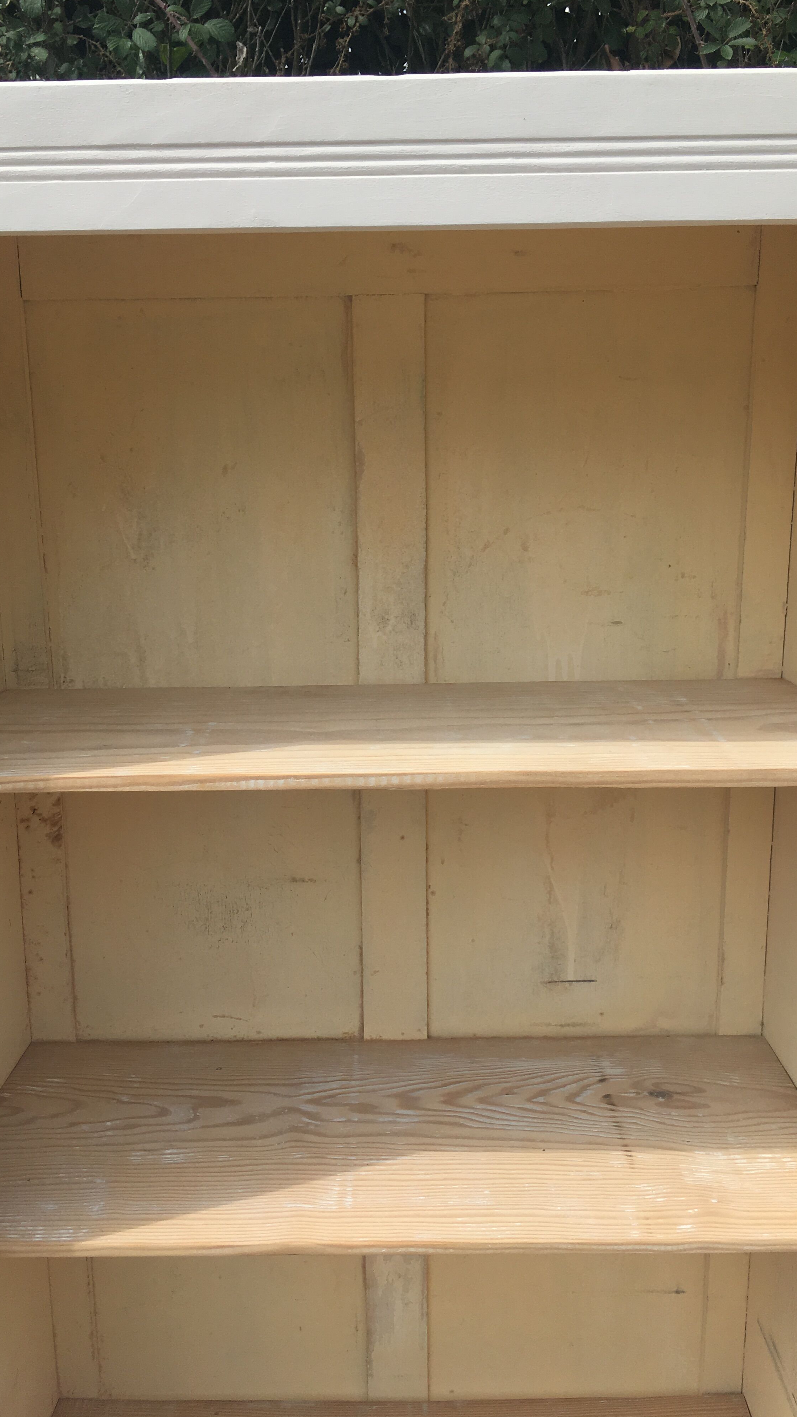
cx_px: 393
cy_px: 704
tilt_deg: -13.7
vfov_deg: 61.0
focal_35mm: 32
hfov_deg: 36.7
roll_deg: +0.1
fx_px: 1202
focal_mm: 4.15
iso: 25
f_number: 2.2
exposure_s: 1/1923
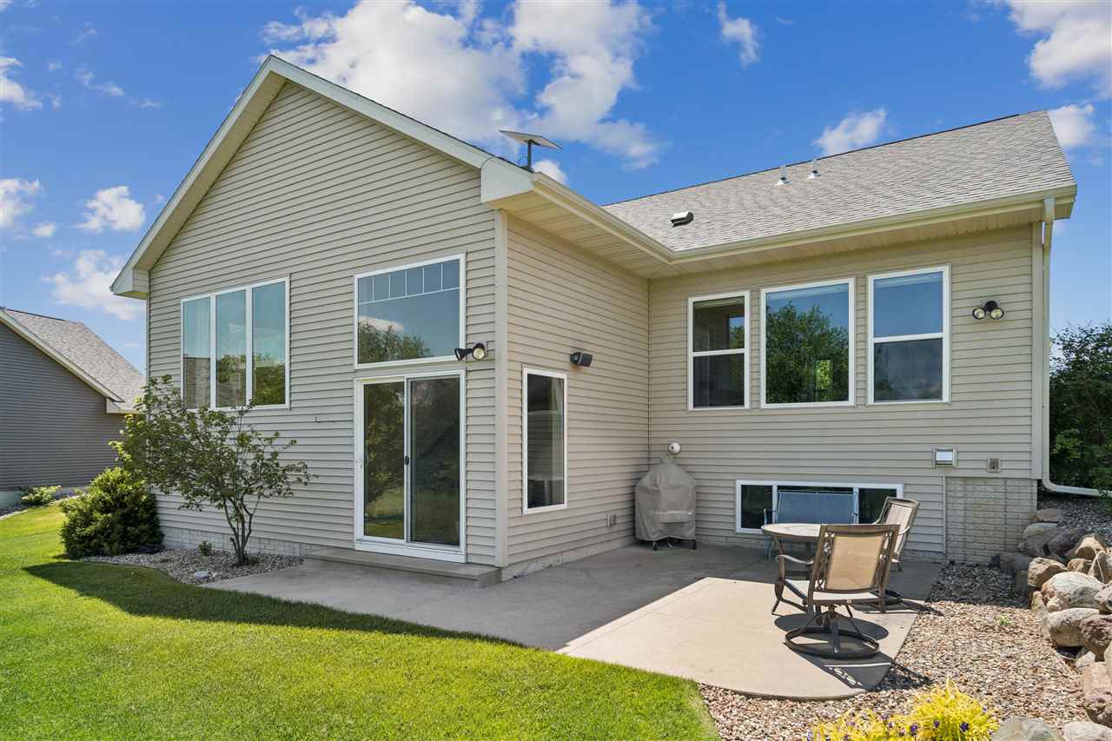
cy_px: 370
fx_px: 649
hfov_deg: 81.2
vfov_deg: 59.5
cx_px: 556
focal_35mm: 21
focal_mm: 21
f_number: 9
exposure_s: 1/400
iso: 400
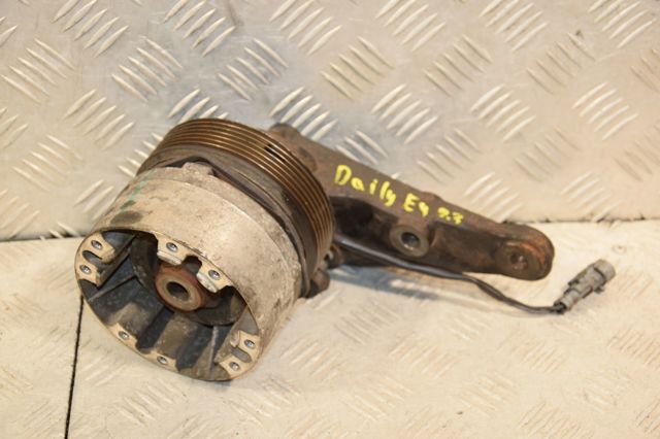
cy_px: 220
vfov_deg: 17.5
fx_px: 1429
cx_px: 330
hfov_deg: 26.0
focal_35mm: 78
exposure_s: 1/200
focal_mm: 52
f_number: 5
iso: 800
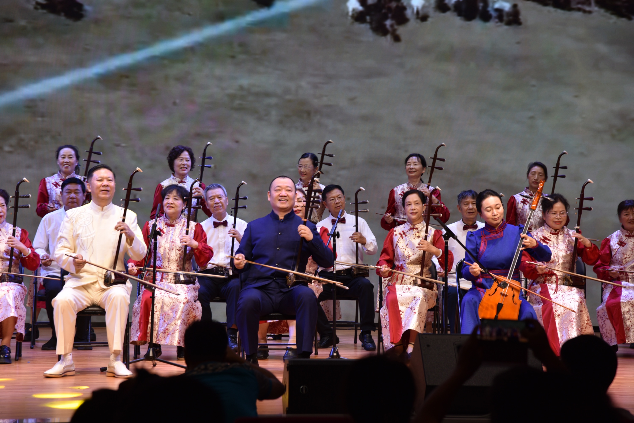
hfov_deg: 17.1
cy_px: 212
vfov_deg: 11.4
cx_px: 317
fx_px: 2113
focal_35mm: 120
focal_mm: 120
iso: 400
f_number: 5
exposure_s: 1/100
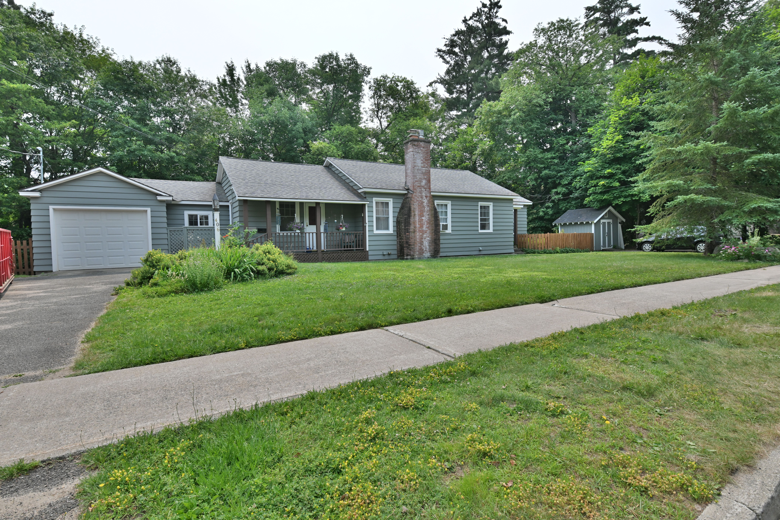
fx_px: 390
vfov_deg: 67.4
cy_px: 260
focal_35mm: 18
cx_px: 390
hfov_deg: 90.0
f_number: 8
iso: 1600
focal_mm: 18
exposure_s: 1/2000
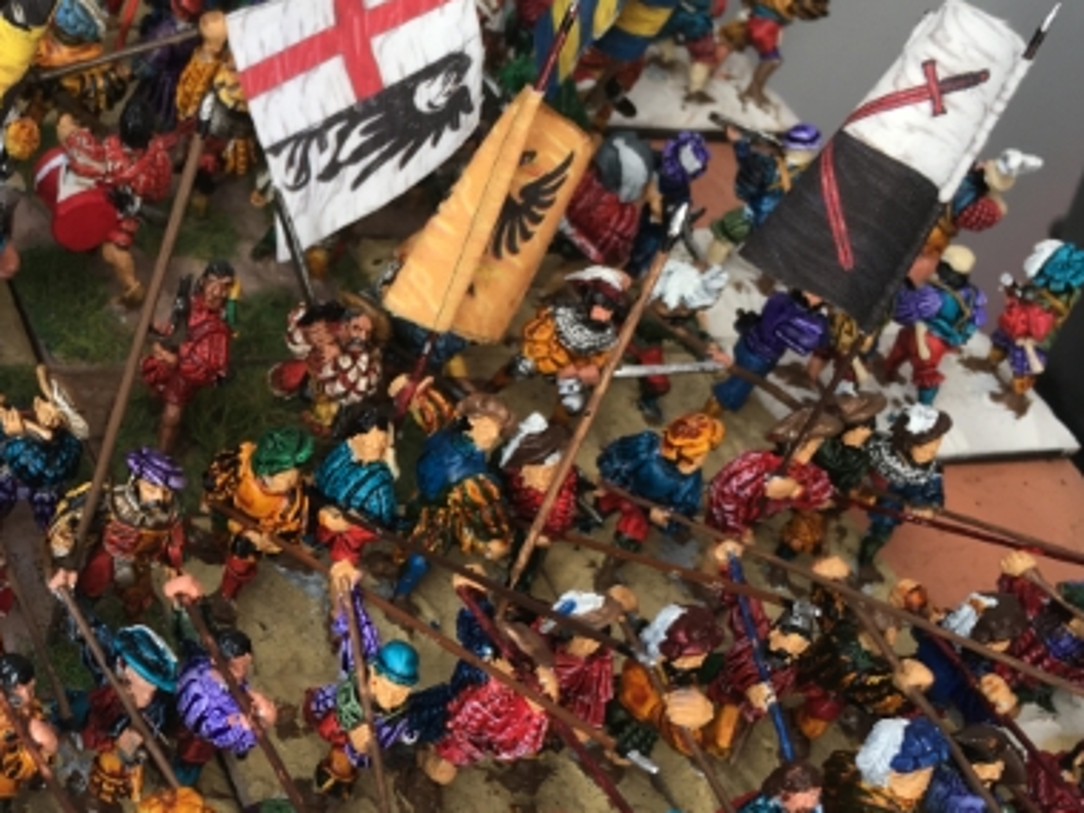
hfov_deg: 31.3
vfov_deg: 24.6
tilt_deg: -44.4
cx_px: 127
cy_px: 588
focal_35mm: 59
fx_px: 1848
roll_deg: -18.8
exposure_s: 1/50
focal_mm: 4.15
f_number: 2.2
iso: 32
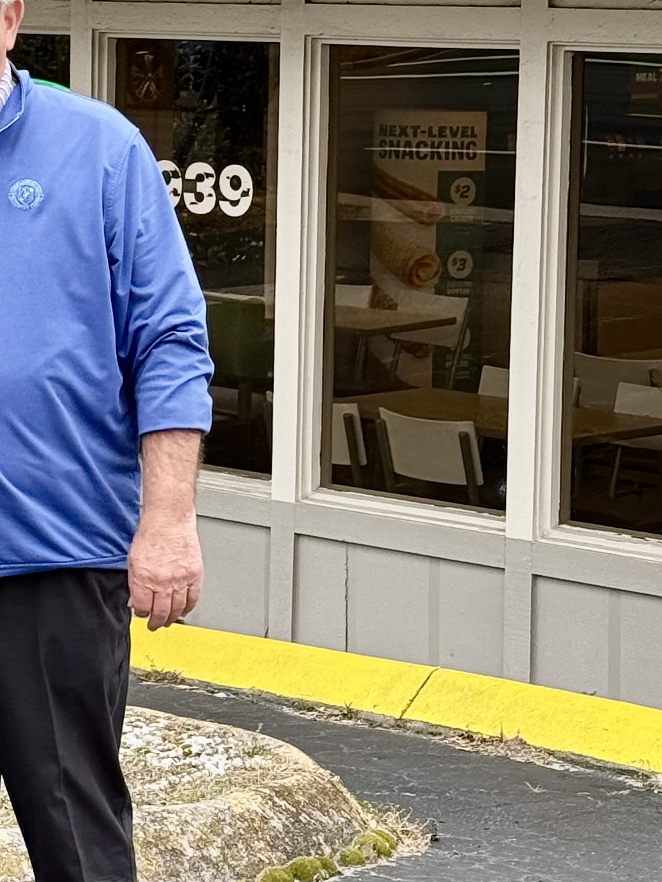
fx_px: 3569
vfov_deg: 14.1
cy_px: 311
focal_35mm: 140
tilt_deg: -5.3
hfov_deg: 10.3
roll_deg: -0.1
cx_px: -288
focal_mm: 6.76
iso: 80
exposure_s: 1/1456
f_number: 1.78
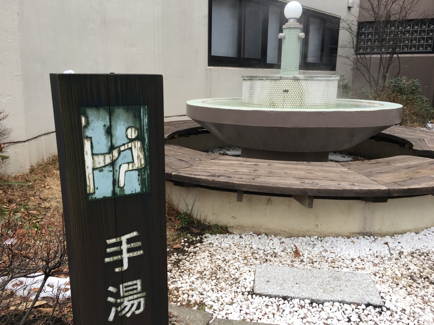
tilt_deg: -13.0
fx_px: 364
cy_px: 162
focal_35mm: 29
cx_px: 217
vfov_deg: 48.2
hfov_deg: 61.7
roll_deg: -1.0
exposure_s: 1/120
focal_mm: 4.15
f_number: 2.2
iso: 25
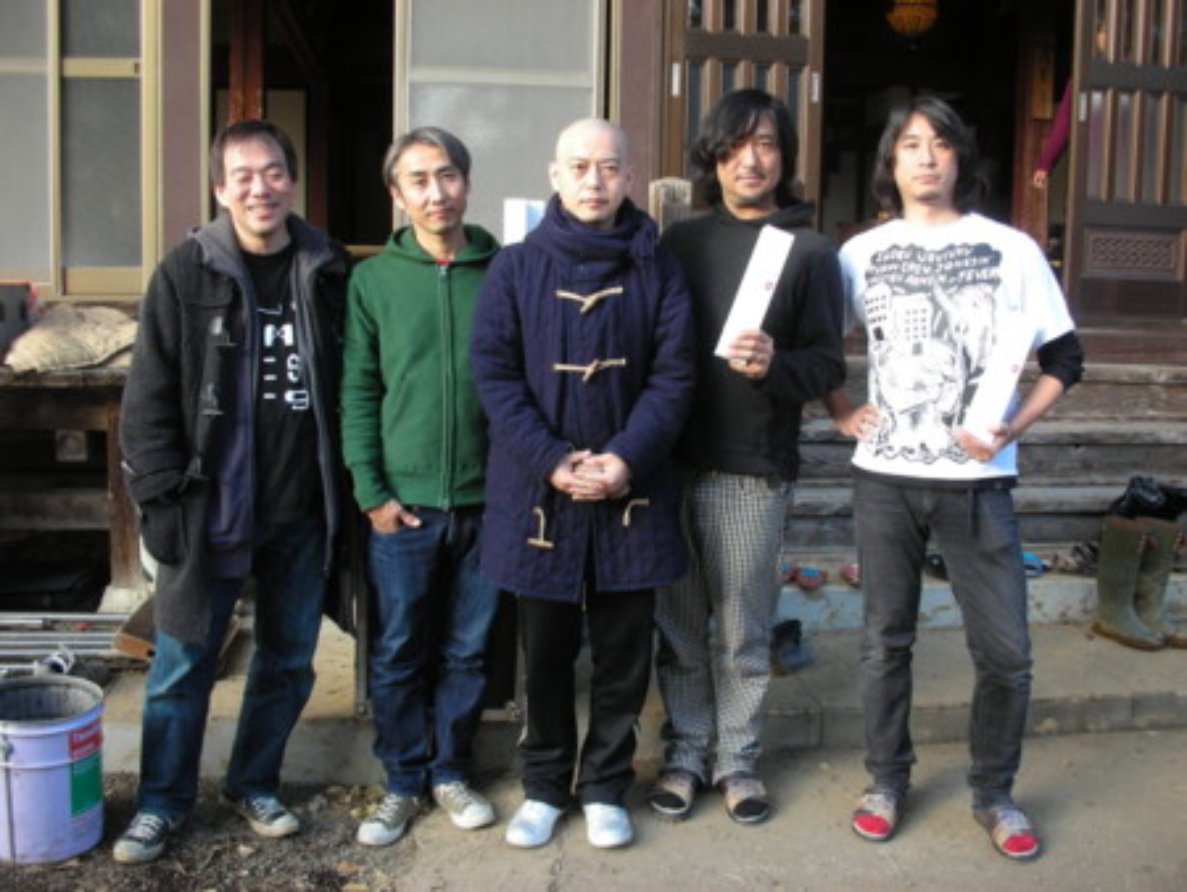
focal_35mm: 35
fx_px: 1201
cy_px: 446
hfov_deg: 52.6
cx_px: 594
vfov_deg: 40.7
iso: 50
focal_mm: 5.8
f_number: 3
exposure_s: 1/40.5
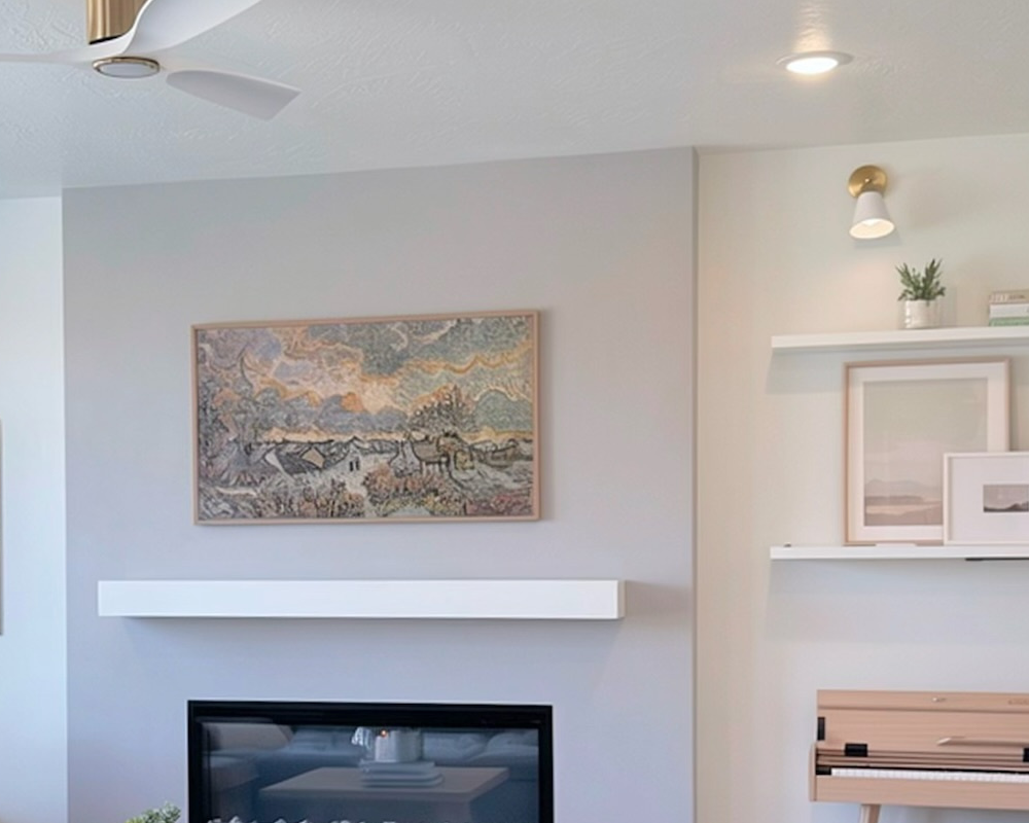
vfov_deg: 25.2
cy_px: 592
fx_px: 1827
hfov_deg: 31.2
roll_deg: -1.3
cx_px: 330
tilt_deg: -0.6
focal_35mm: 60
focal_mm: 6.76
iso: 100
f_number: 1.78
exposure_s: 1/276
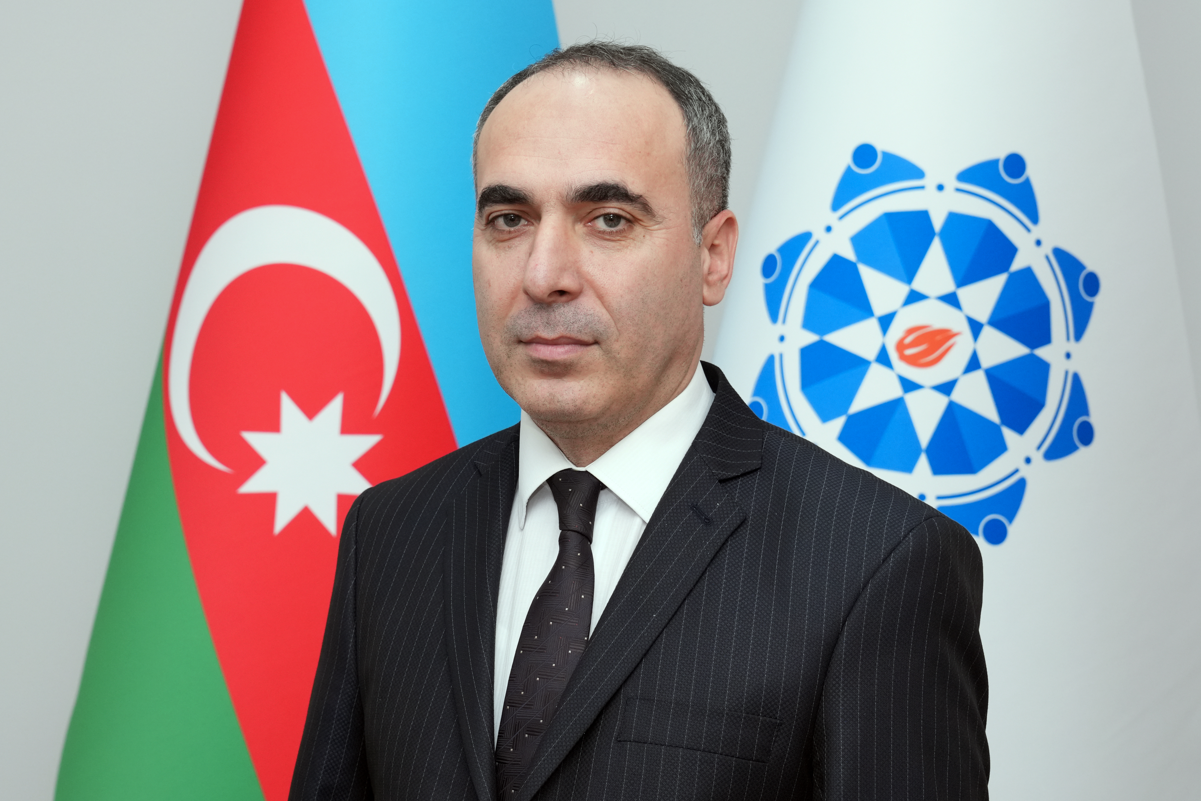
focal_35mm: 84
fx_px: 2802
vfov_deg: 16.3
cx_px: 600
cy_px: 400
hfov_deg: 24.2
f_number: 5.6
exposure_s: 1/200
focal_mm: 56
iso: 1000
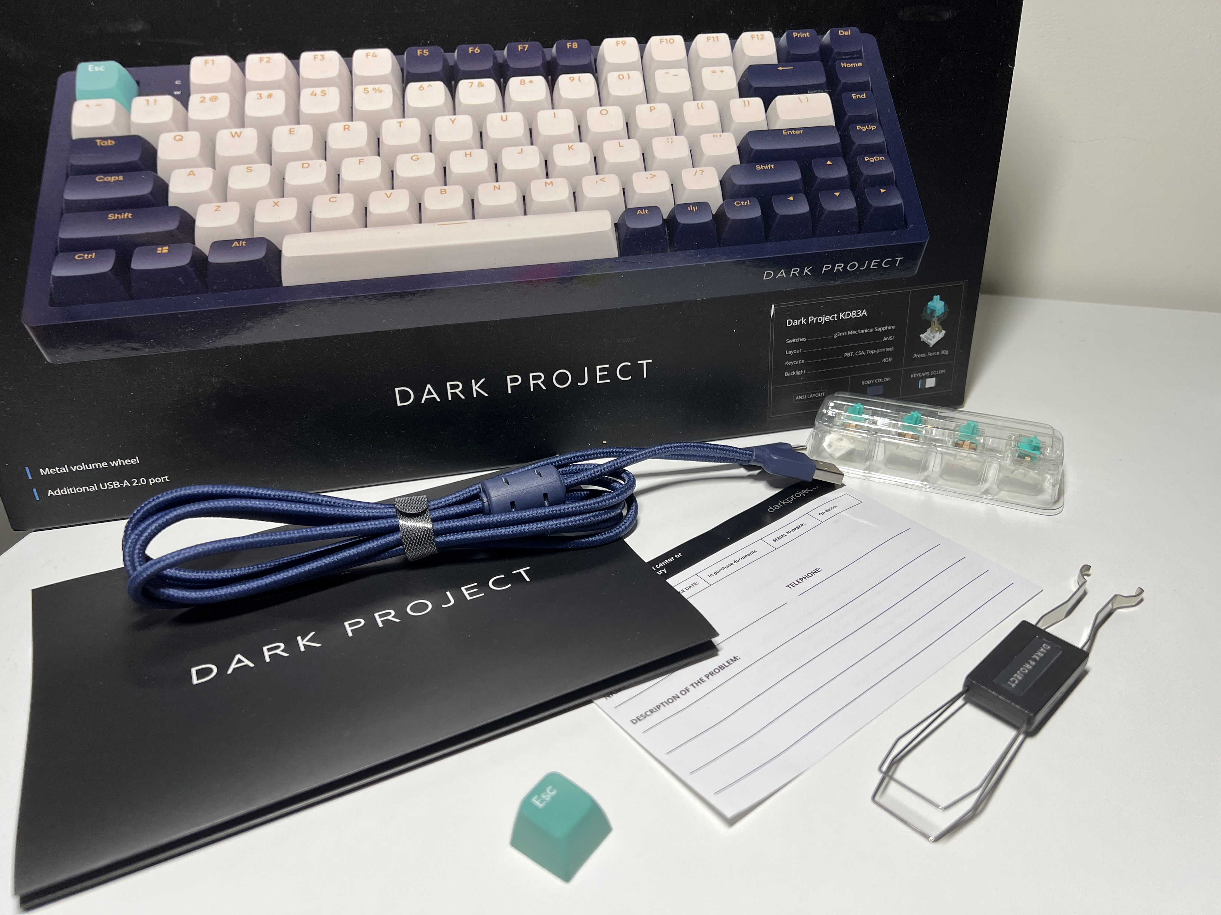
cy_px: 458
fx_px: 917
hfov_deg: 67.3
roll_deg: +0.4
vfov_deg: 53.1
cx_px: 610
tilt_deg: -32.6
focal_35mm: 26
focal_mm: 5.7
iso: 80
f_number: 1.5
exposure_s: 1/121
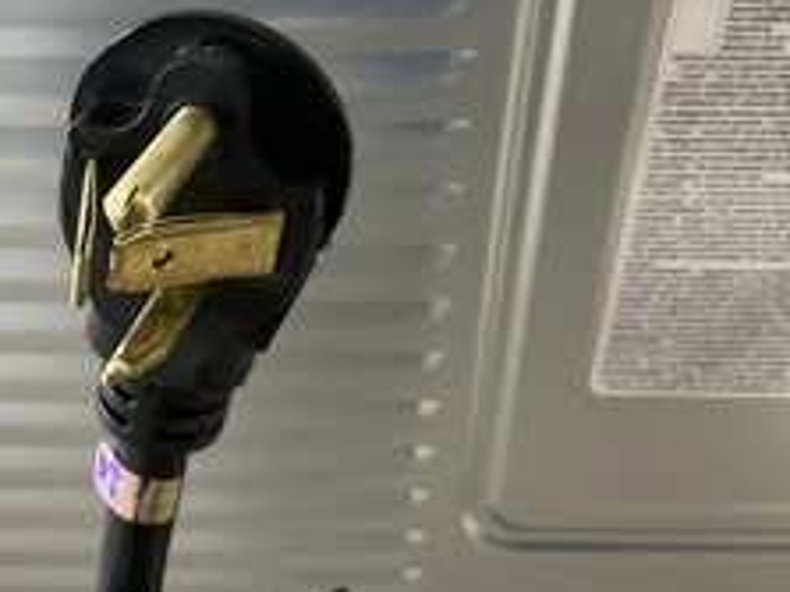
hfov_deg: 36.2
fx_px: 1186
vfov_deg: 27.8
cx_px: 223
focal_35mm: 52
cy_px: 181
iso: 250
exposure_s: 1/60
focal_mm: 3
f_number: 1.8
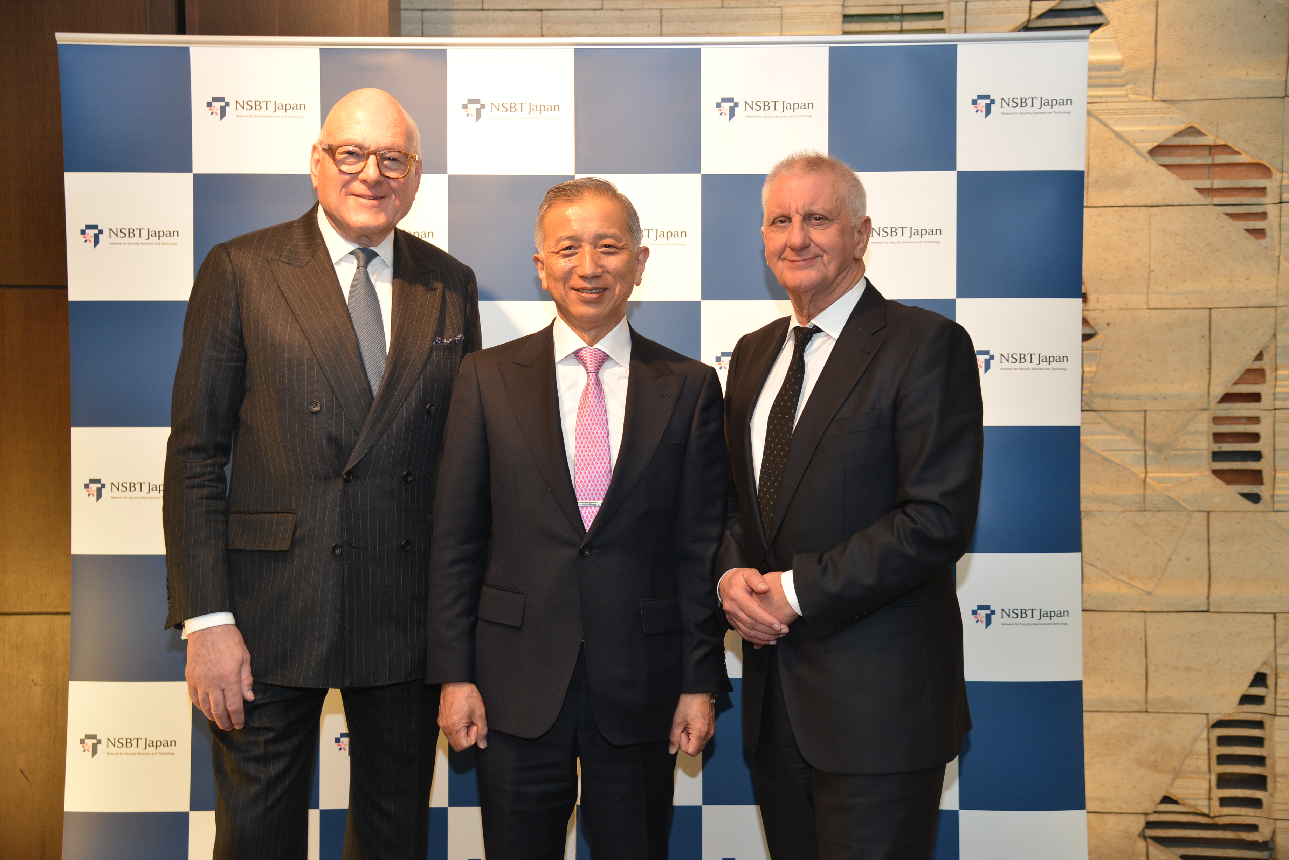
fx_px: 1719
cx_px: 644
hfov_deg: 41.1
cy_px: 430
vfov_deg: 28.1
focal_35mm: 48
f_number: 4
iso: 800
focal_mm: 48
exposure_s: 1/100
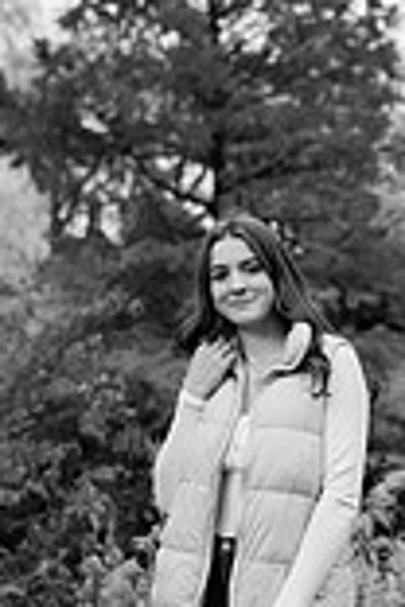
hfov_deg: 13.5
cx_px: 350
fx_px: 1704
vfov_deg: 20.1
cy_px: 405
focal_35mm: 101
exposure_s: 1/125
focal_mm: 35
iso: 200
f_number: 2.8
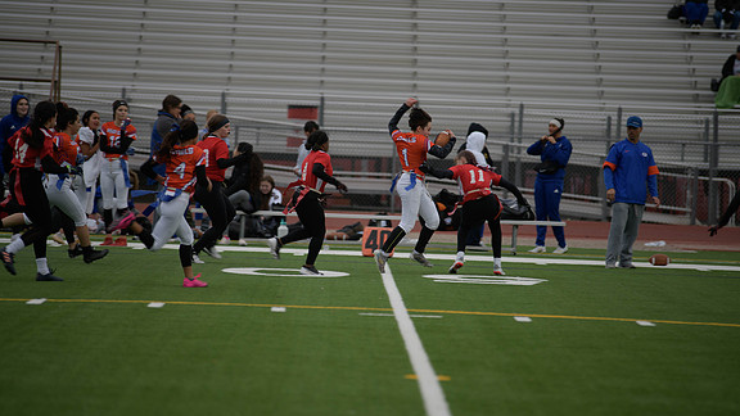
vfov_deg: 5.8
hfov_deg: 10.2
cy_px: 206
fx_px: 4140
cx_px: 371
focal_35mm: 211
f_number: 2.8
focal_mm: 200
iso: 125
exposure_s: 1/200
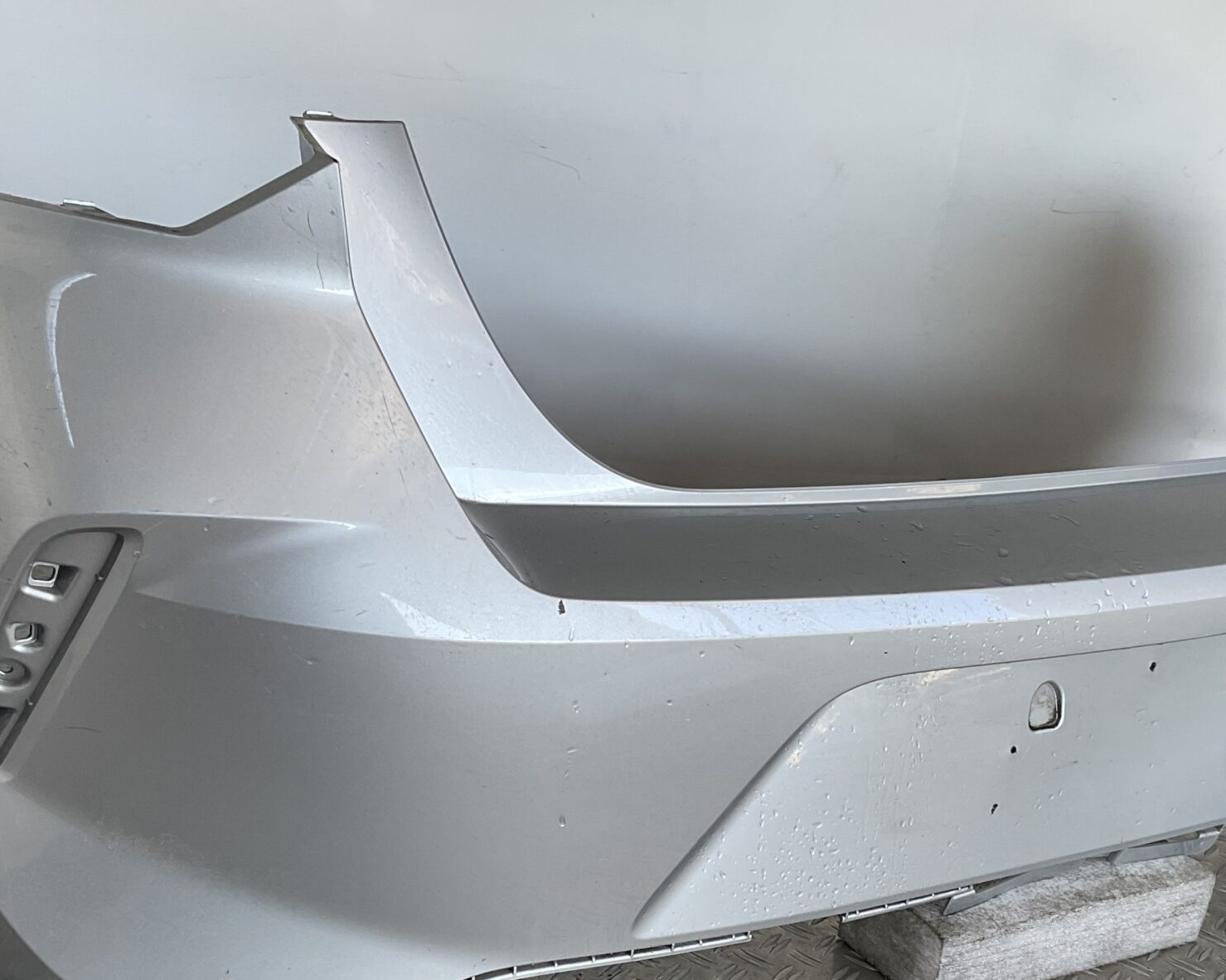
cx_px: 636
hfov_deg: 38.0
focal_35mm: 49
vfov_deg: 30.7
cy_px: 636
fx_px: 1778
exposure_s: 1/100
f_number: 1.8
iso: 25
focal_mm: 3
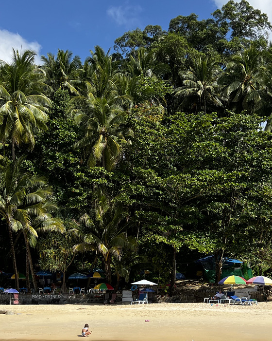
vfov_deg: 32.1
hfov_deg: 26.2
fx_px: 584
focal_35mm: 58
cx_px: 113
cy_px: 235
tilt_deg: +7.9
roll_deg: -0.2
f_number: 1.5
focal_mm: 5.7
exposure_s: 1/3831
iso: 50
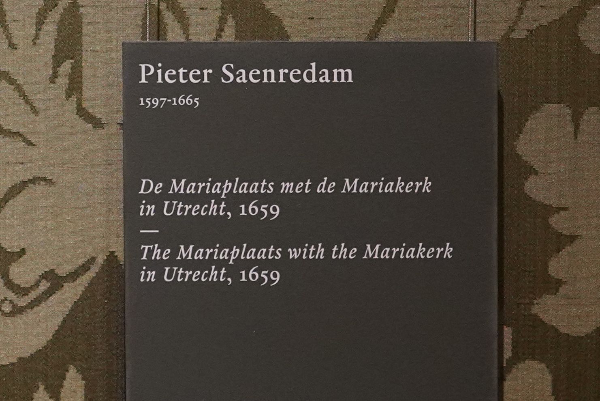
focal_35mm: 24
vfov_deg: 53.2
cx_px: 300
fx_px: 400
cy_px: 200
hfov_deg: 73.7
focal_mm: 24
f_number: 3.2
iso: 3200
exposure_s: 1/80
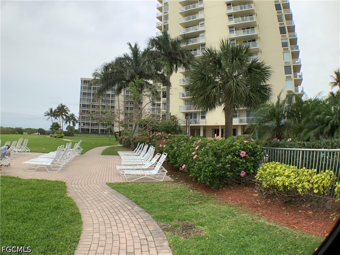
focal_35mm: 29
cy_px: 128
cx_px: 170
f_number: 1.8
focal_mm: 3
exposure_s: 1/1221
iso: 16
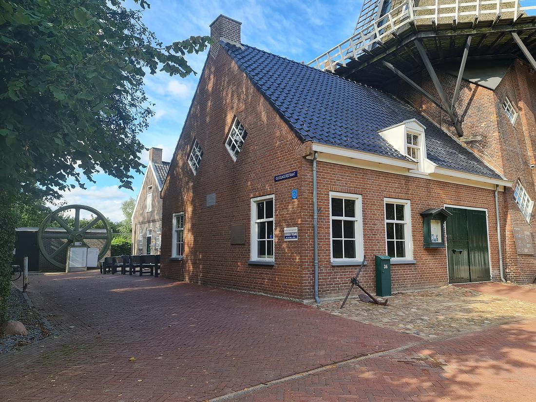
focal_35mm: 25
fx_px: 387
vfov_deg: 54.9
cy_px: 201
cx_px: 268
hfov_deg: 69.4
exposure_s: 1/278
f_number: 1.8
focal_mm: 7
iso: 50
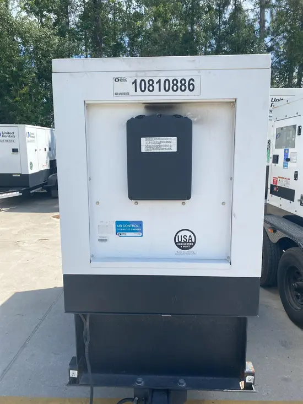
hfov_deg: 53.1
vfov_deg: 67.3
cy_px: 202
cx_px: 152
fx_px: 303
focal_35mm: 26
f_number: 1.8
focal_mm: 4.25
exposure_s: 1/2183
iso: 32
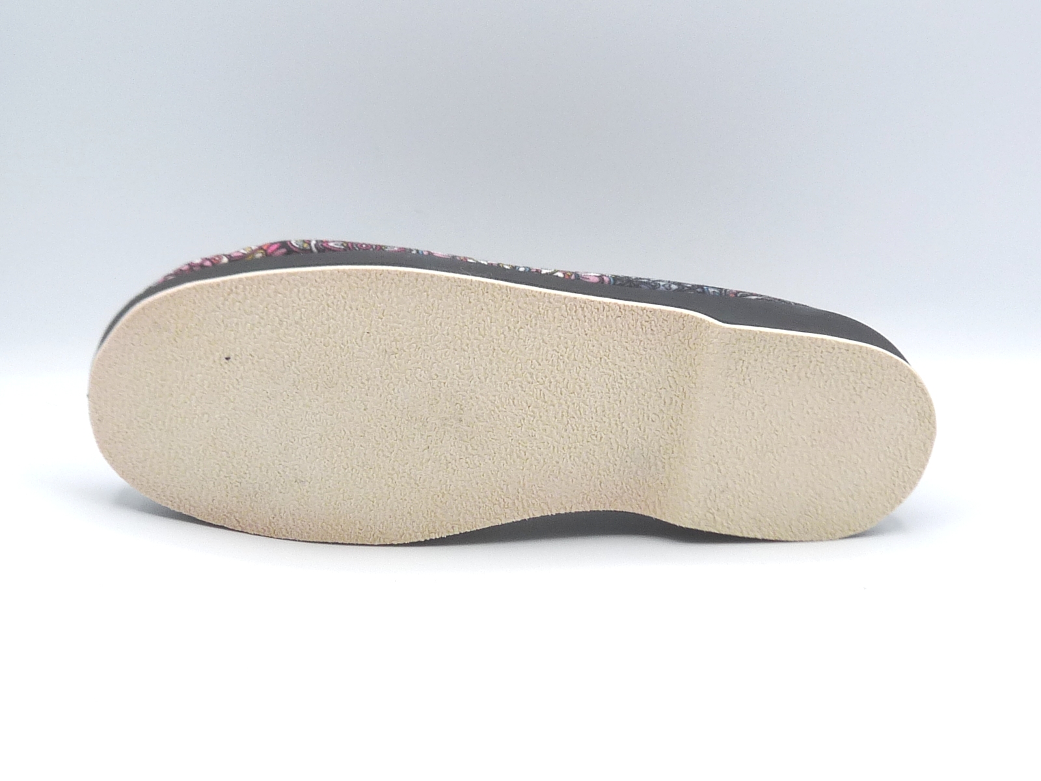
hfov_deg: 38.9
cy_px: 390
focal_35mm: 49
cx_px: 520
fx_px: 1474
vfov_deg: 29.7
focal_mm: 4.8
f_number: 4.5
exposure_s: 1/250
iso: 100
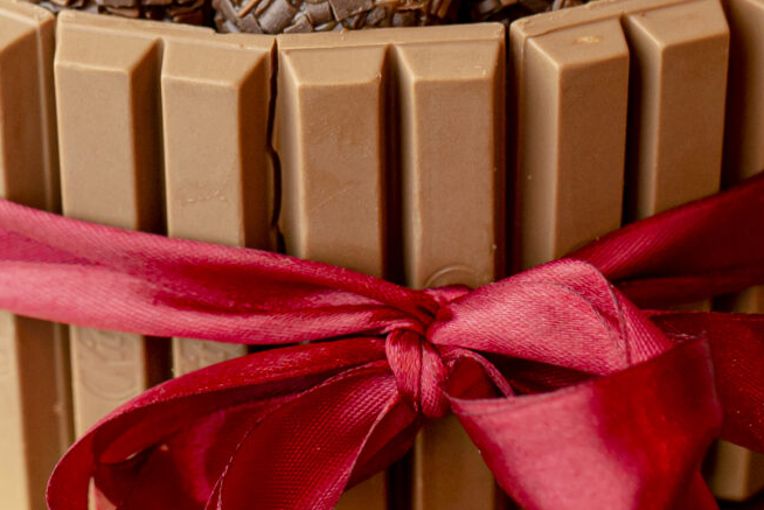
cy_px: -8
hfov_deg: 14.9
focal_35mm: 137
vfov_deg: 9.9
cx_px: 470
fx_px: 2909
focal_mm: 35
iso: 800
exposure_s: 1/160
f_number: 3.2
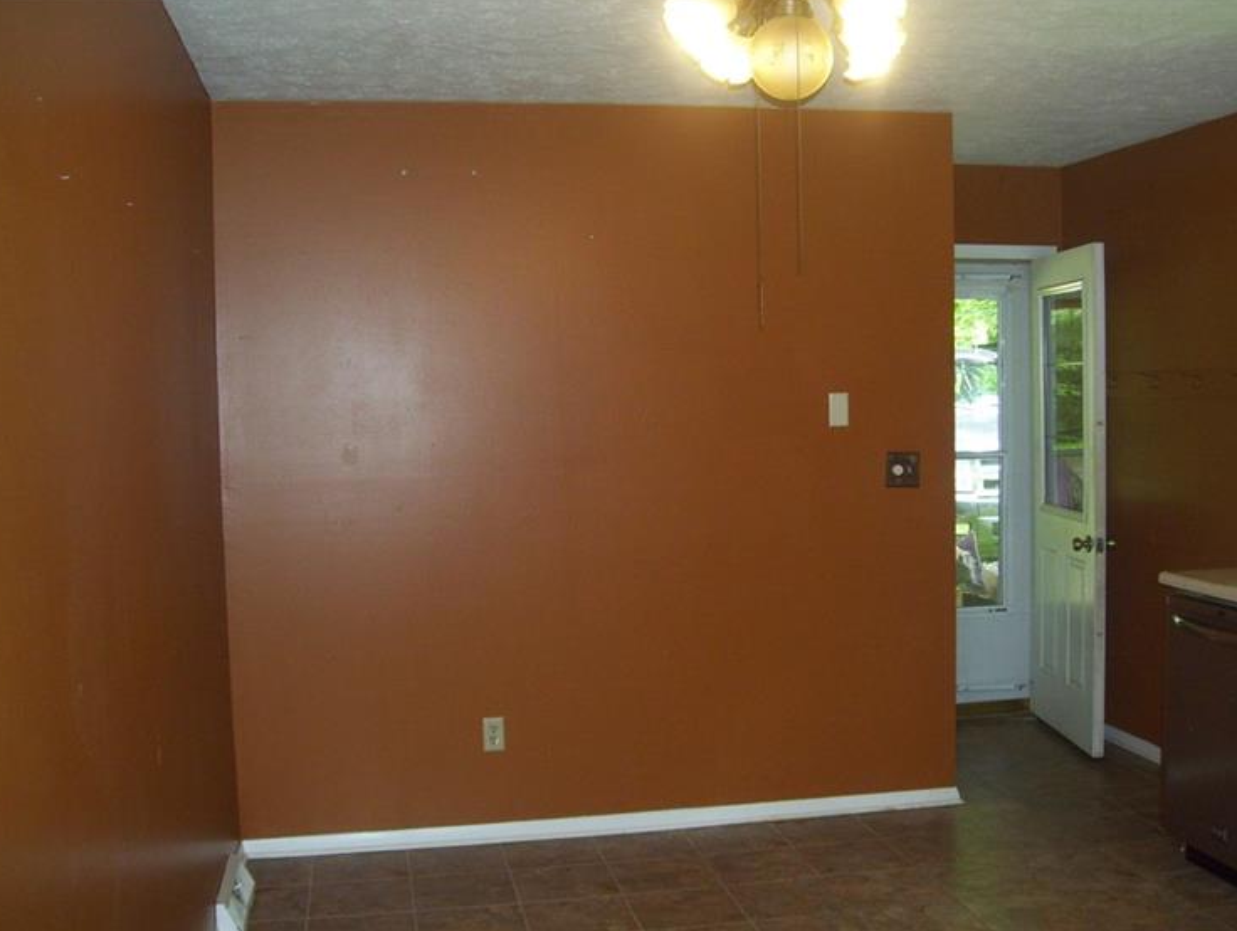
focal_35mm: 39
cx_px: 618
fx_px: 1395
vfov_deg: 36.9
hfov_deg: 47.8
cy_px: 496
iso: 200
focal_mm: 6
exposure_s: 1/60
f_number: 2.7
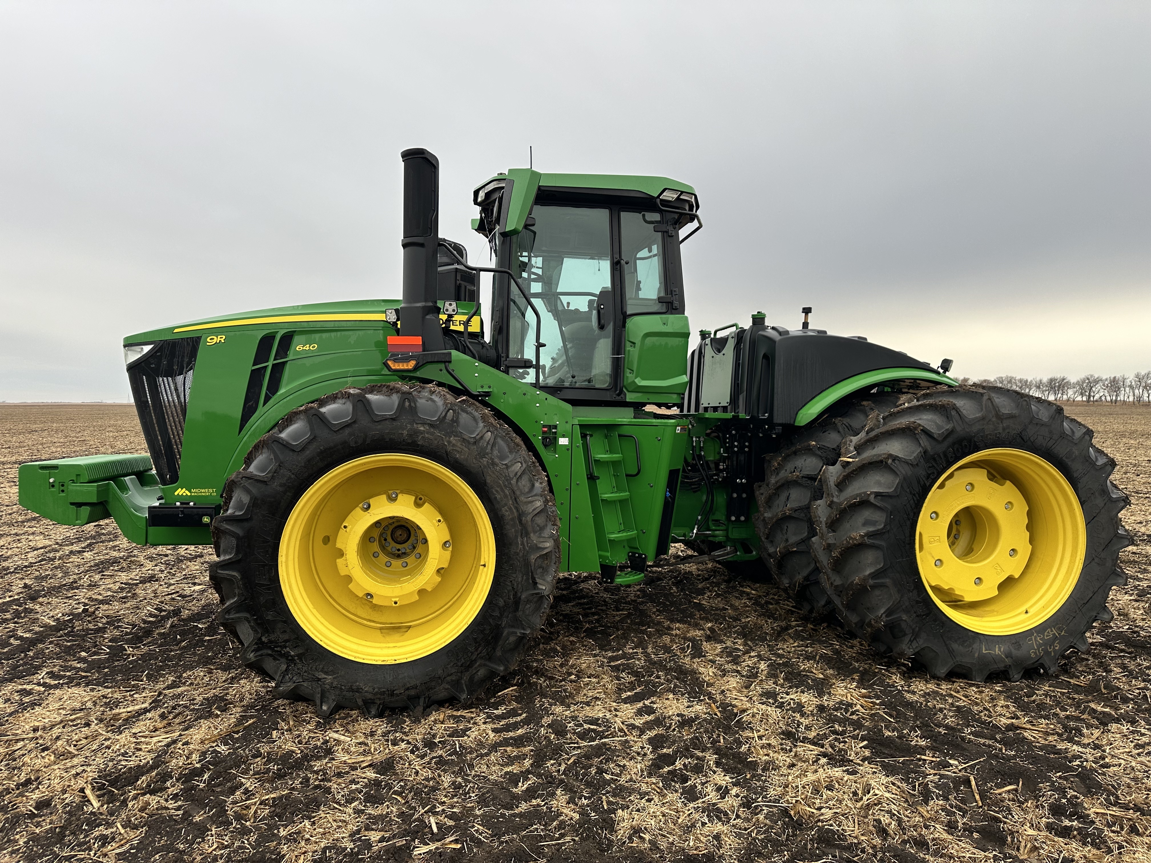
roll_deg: +0.1
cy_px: 432
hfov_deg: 71.6
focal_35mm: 24
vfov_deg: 56.8
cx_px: 576
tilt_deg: -1.8
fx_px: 798
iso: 64
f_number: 1.78
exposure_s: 1/223
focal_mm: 6.86
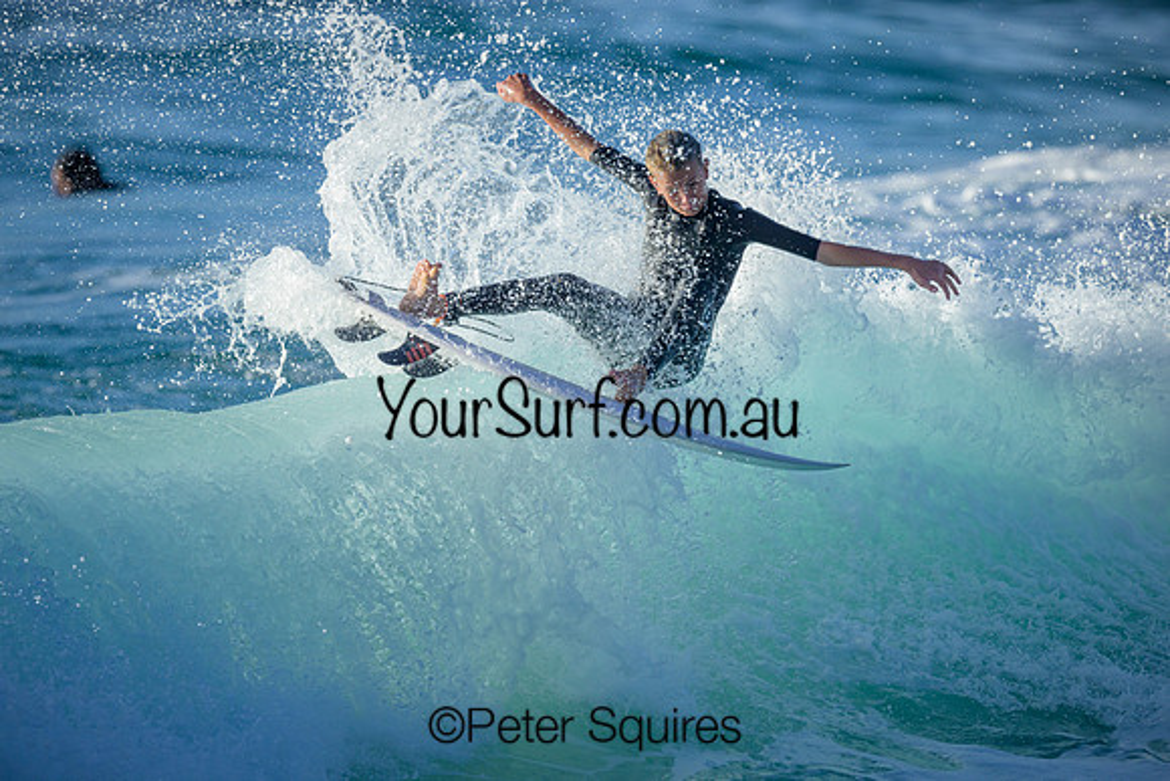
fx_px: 26952
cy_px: 376
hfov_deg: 2.5
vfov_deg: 1.7
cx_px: 564
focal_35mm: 829
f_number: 6.3
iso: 500
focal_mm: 800
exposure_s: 1/2500
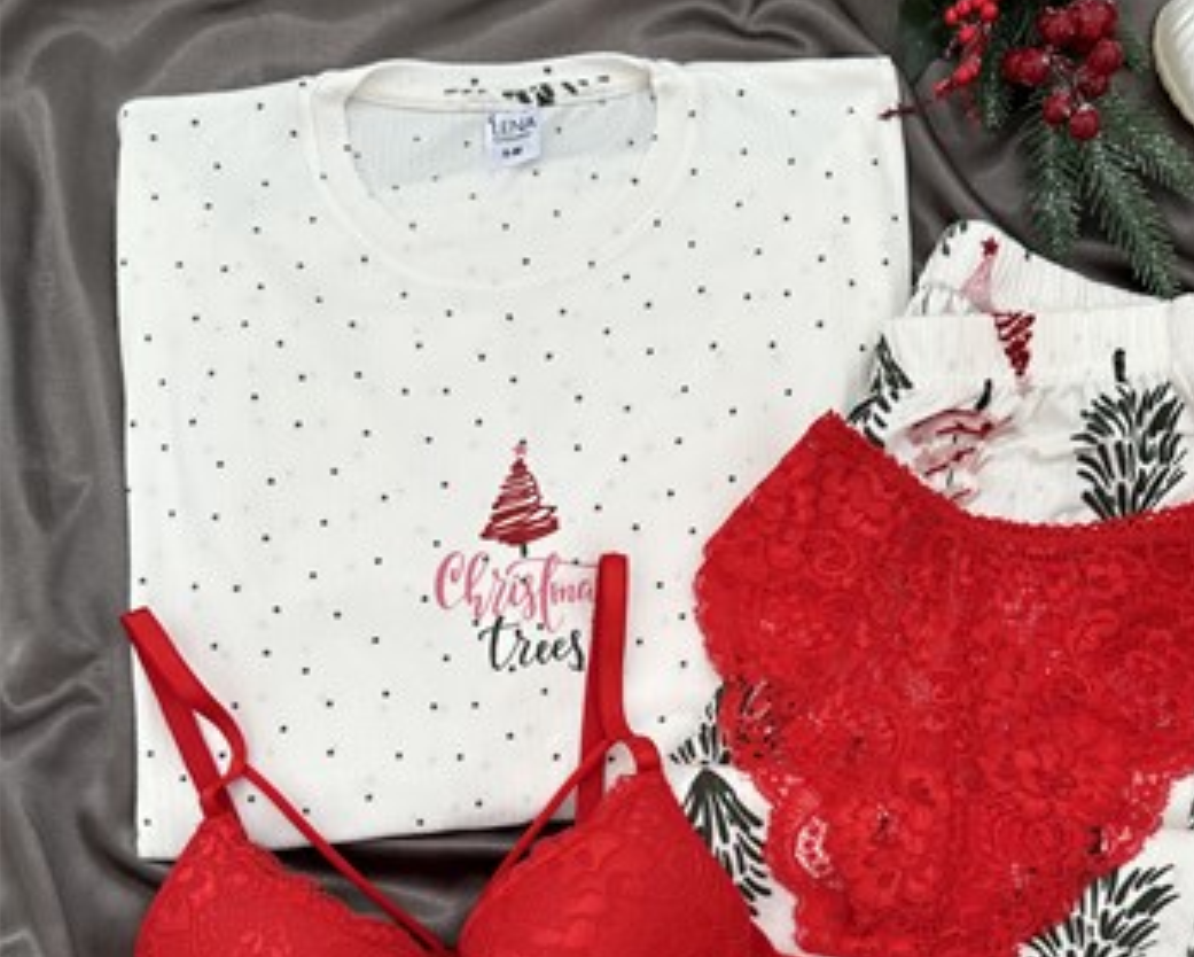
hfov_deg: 50.1
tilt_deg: -85.4
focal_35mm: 36
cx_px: 685
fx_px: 1273
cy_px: 738
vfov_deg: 39.8
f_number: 1.78
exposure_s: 1/124
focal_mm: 6.86
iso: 50
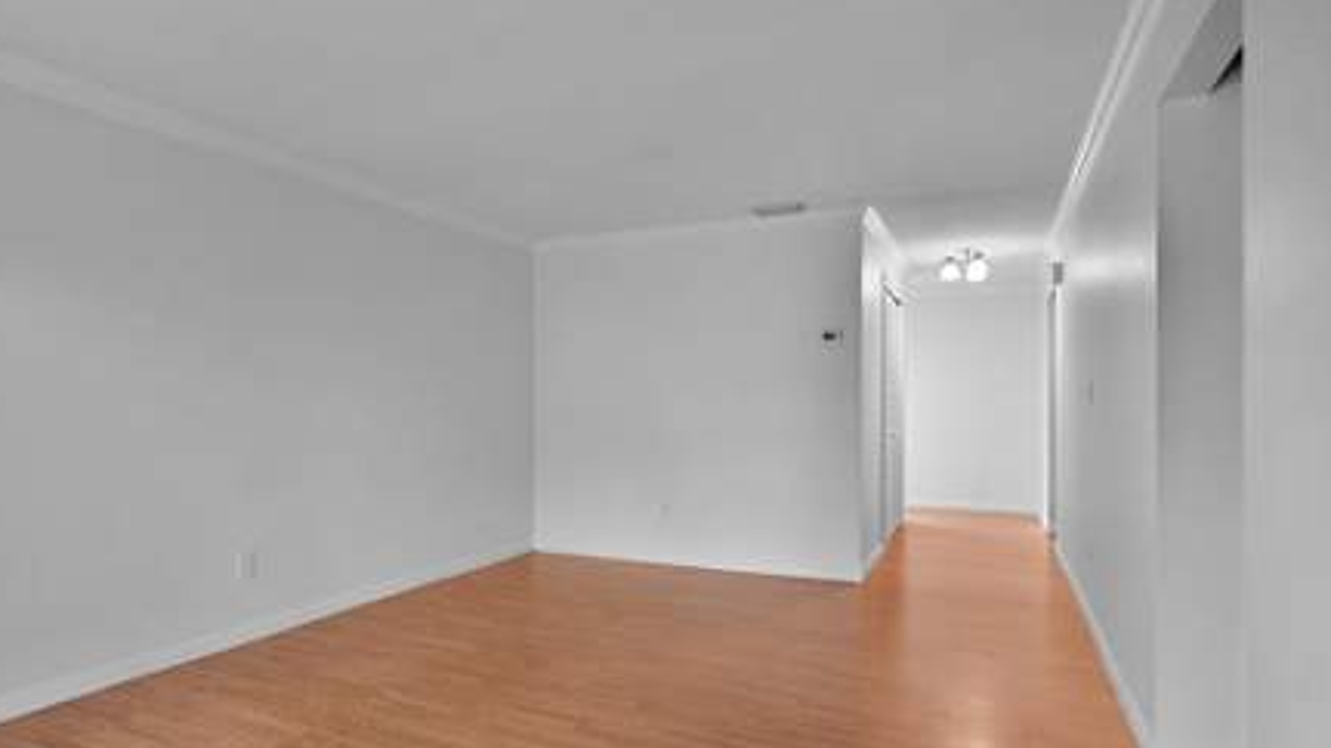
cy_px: 405
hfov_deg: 83.8
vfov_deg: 53.5
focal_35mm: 21
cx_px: 624
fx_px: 741
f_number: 3.5
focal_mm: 12
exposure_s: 1/20
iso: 320
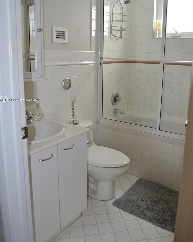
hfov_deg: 47.1
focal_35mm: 31
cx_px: 97
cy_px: 100
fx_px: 221
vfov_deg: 56.8
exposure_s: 1/80
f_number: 4
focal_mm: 18
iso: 400
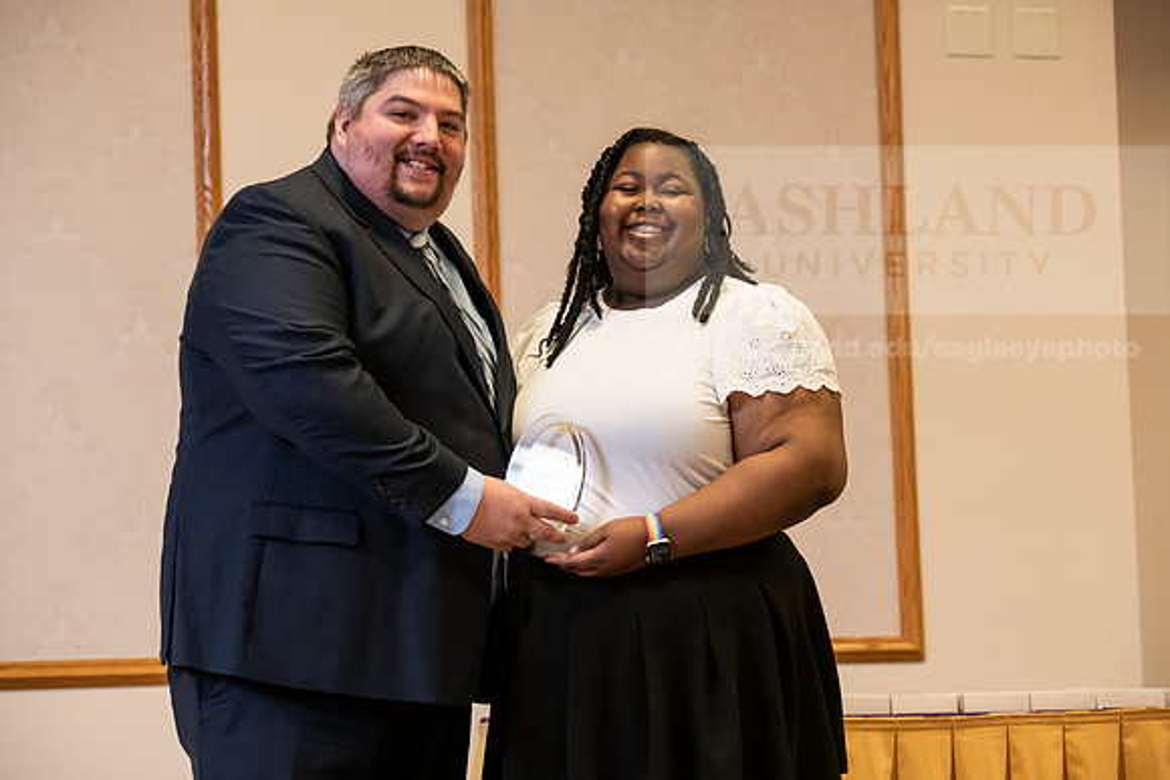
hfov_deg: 19.5
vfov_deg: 13.0
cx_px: 585
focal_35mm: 105
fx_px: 3413
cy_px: 390
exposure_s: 1/200
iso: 2500
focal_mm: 105
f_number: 5
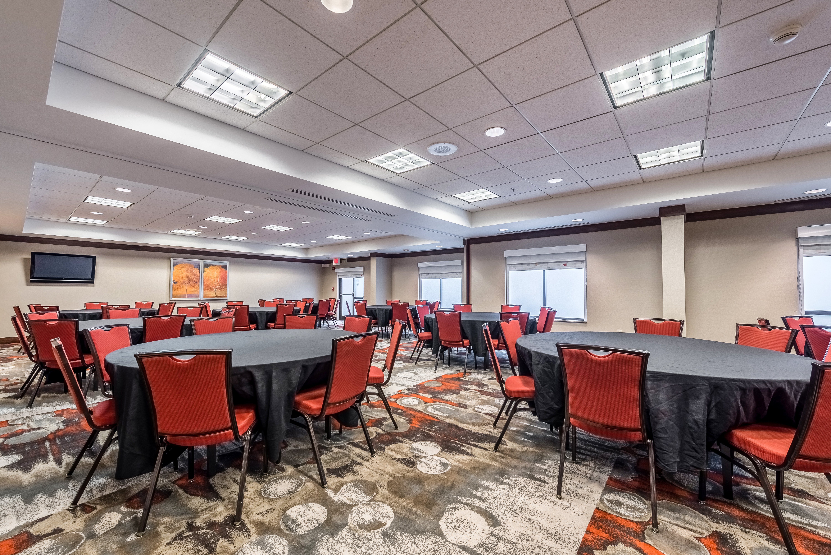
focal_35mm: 14
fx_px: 323
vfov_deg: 81.3
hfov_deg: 104.2
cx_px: 416
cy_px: 278
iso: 400
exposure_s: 1/320
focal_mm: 14
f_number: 8
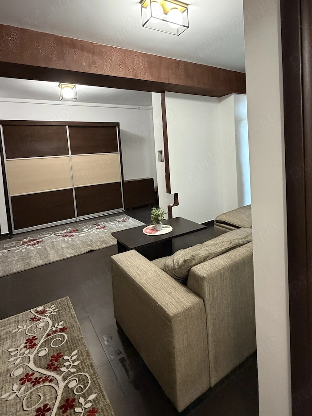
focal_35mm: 20
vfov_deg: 80.9
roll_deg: +3.6
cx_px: 179
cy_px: 169
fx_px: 240
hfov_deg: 65.6
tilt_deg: -4.0
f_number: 2.2
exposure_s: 1/50
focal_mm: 2.22
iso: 640
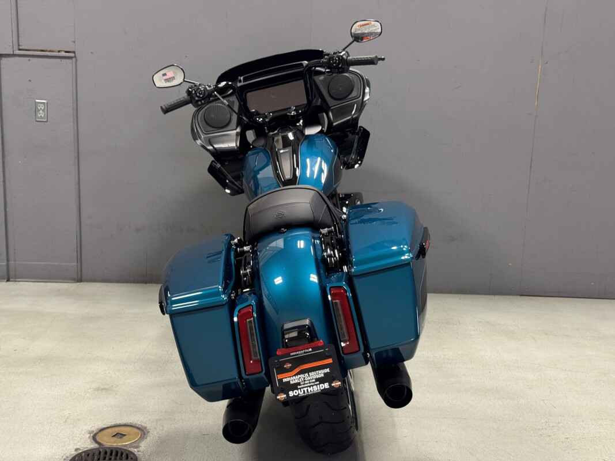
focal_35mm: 48
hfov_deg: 39.7
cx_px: 308
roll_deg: -2.9
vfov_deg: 30.3
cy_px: 230
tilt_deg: -11.4
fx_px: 853
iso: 200
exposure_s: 1/60
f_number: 1.78
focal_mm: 6.76
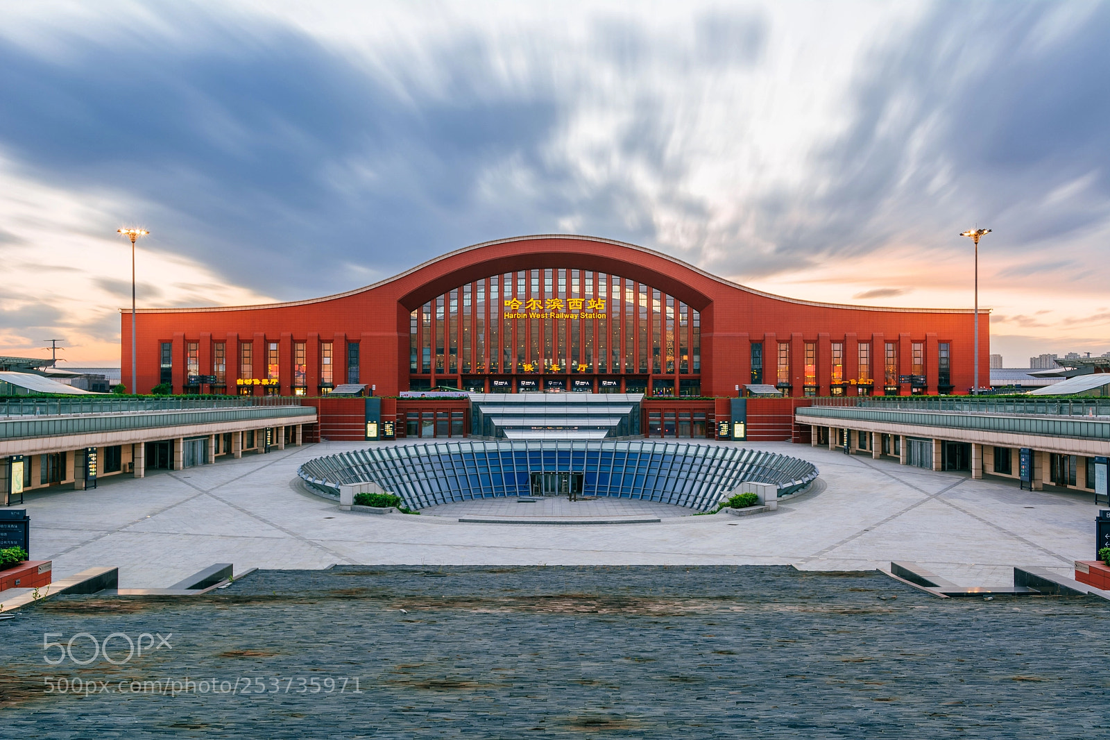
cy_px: 370
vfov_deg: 40.0
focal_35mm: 33
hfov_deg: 57.2
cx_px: 555
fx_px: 1017
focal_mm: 22
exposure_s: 1.3
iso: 100
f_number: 8
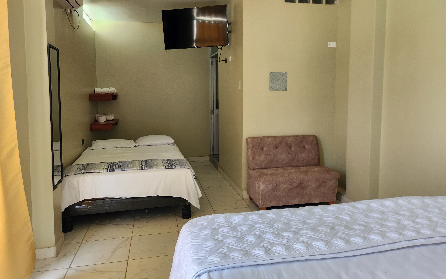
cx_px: 228
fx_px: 304
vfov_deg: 49.2
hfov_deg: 72.5
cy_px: 122
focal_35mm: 25
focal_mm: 5.4
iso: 200
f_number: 1.8
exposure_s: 1/120
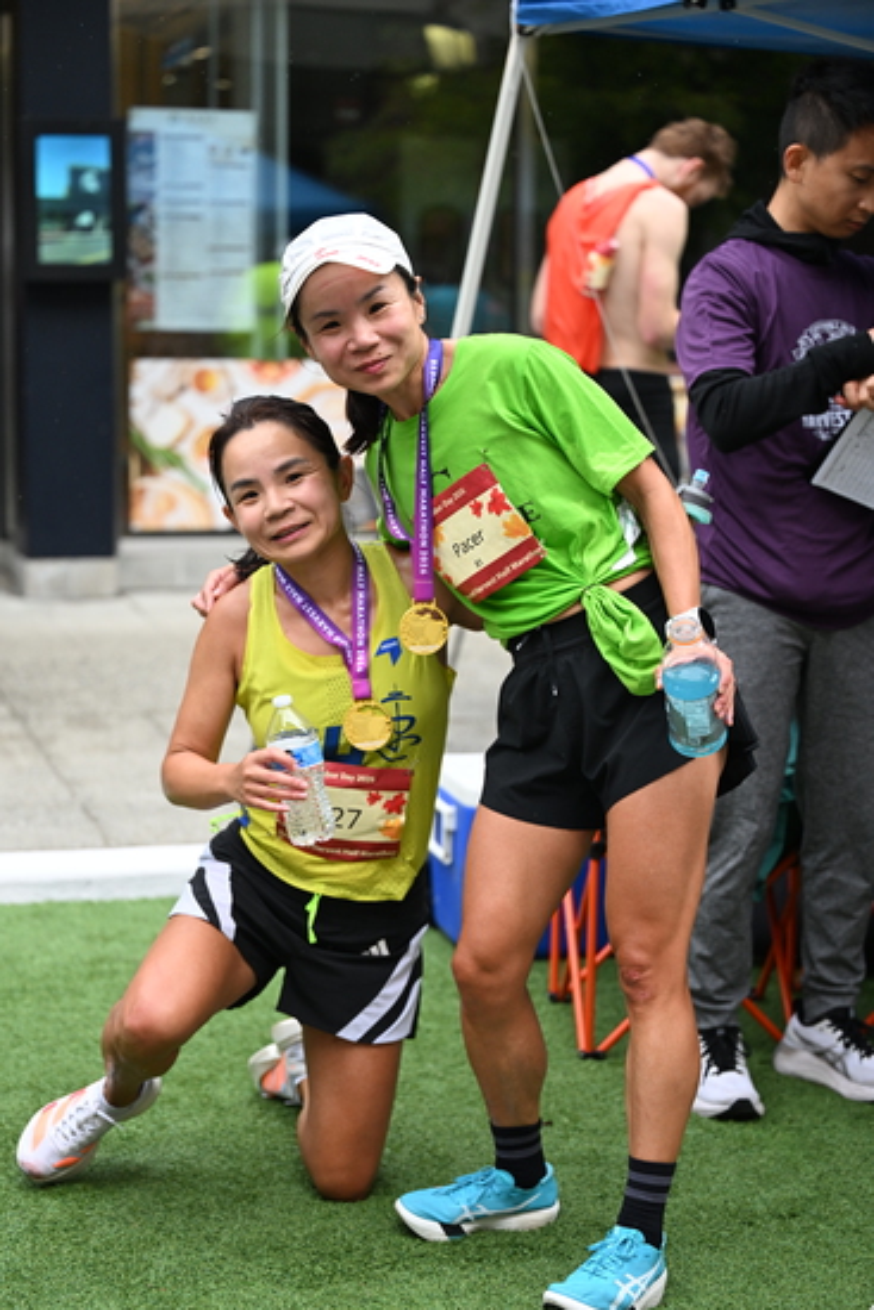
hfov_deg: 19.5
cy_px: 655
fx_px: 2547
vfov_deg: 28.8
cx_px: 437
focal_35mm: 70
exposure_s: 1/1600
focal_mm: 70
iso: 1250
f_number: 2.8
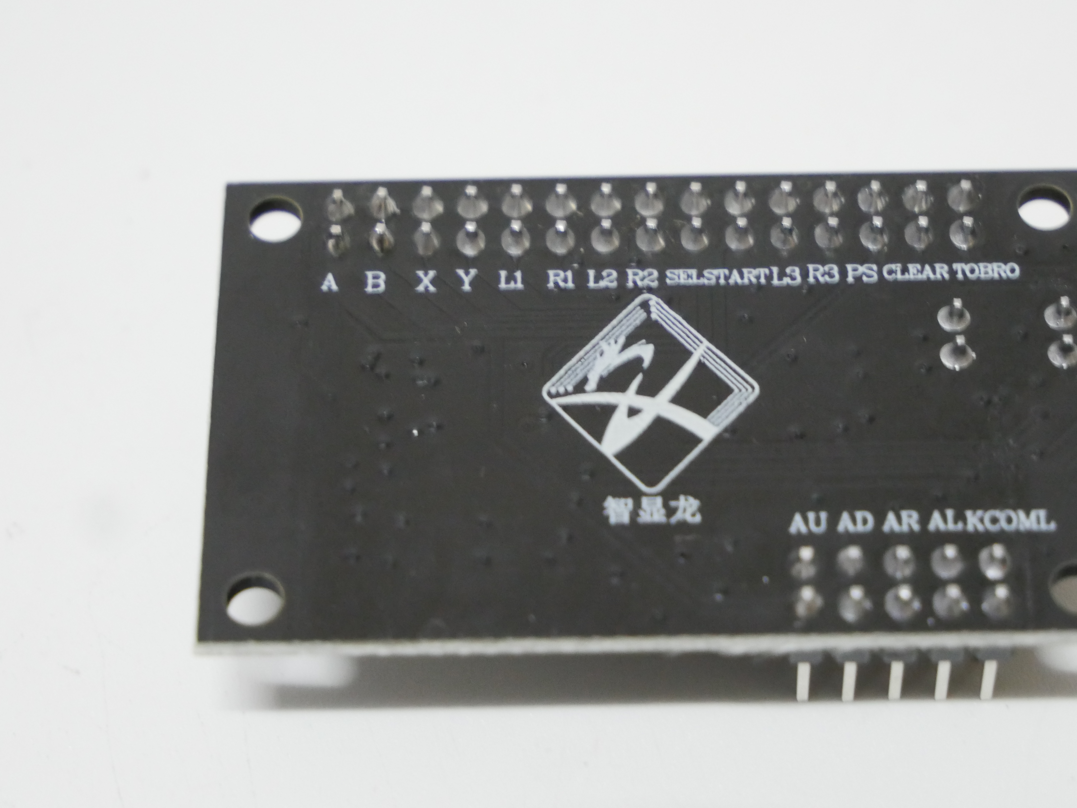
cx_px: 607
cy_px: 418
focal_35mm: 113
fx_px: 3516
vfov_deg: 13.1
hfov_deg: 17.4
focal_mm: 50
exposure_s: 1/25
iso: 3200
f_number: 5.6
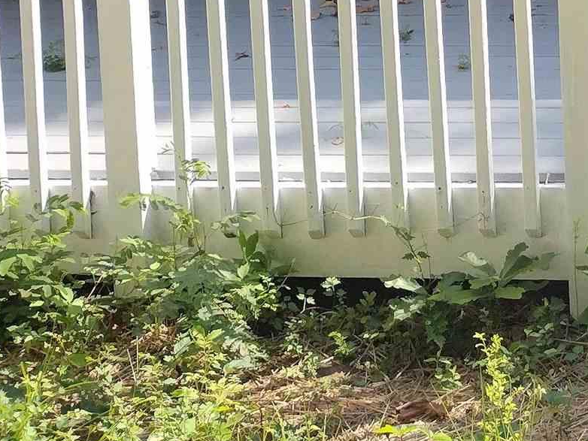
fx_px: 1801
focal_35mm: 106
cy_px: -260
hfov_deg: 17.2
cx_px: 801
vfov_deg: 13.1
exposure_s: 1/1320
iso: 100
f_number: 1.7
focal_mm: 4.71
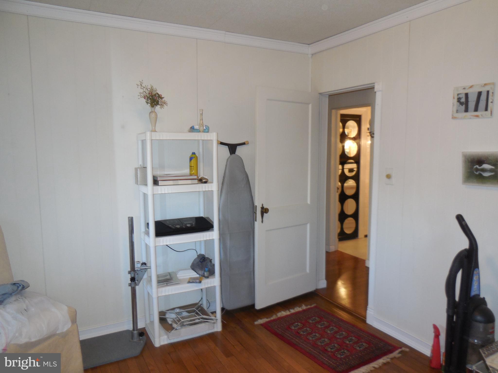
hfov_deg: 69.4
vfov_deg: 54.9
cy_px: 186
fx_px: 360
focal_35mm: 25
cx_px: 249
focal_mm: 4.5
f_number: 3.1
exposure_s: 1/25
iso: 200
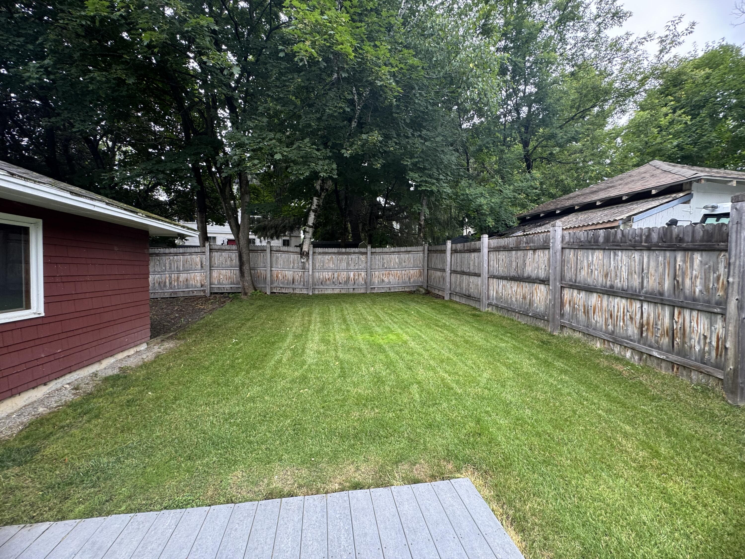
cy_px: 280
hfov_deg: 102.1
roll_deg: +1.1
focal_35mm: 14
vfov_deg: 85.7
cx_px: 372
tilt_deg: -4.1
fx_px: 301
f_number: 2.2
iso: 50
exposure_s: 1/99
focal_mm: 2.22
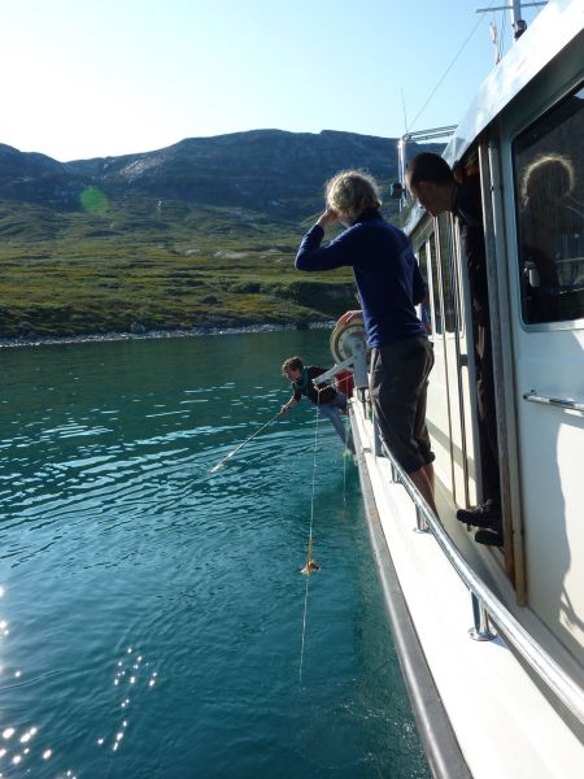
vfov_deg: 69.4
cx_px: 292
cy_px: 390
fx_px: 562
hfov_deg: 54.9
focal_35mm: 25
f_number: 4.5
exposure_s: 1/400
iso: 80
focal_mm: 4.1
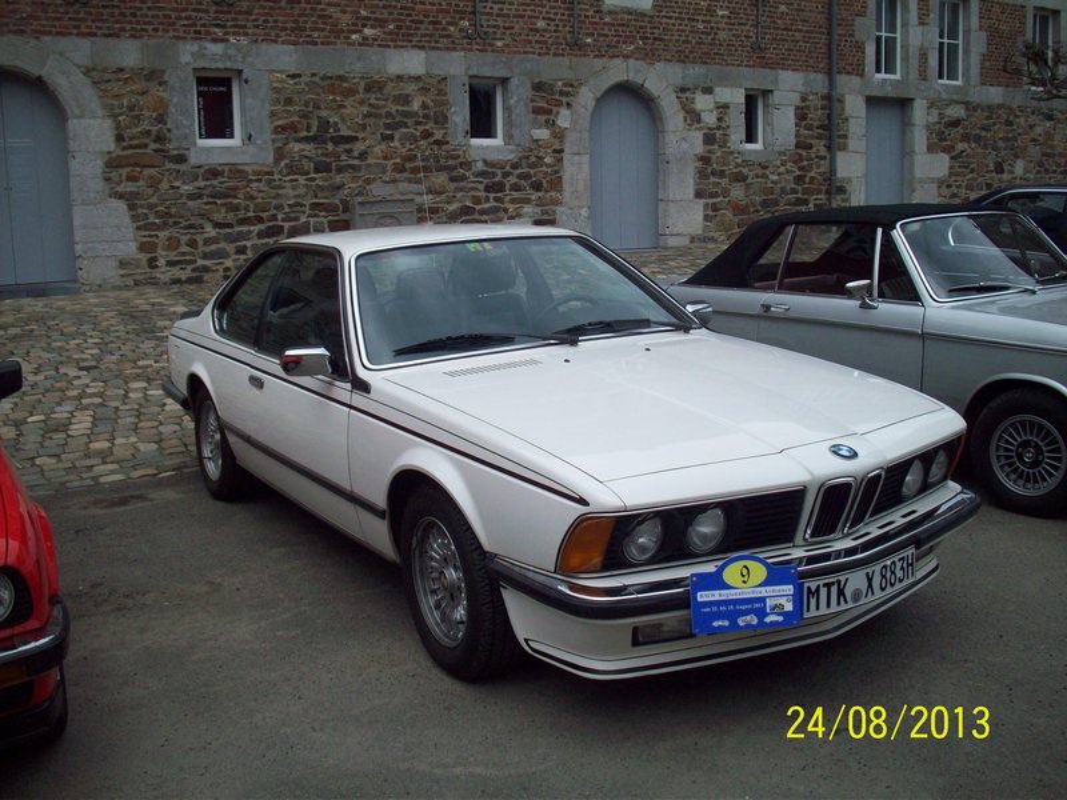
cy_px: 400
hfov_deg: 50.1
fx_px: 1140
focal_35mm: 37
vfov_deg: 38.7
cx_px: 534
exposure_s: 1/226
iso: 80
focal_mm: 6.2
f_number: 5.6
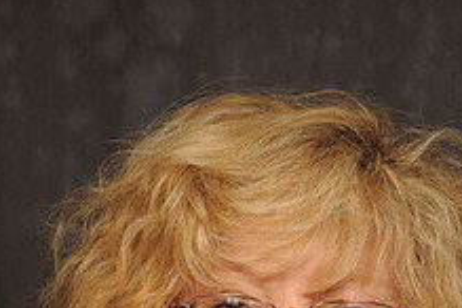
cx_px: 286
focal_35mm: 231
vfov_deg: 5.9
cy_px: 464
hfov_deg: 8.9
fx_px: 2965
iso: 200
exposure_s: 1/60
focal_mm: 75
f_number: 6.3
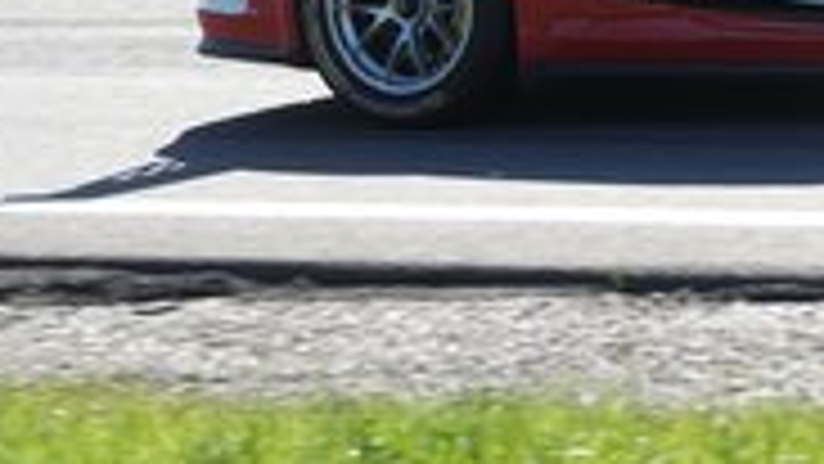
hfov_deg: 6.0
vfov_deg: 3.4
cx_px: 838
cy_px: -113
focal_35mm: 358
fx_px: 7823
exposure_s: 1/800
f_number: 4
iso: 160
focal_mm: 51.14
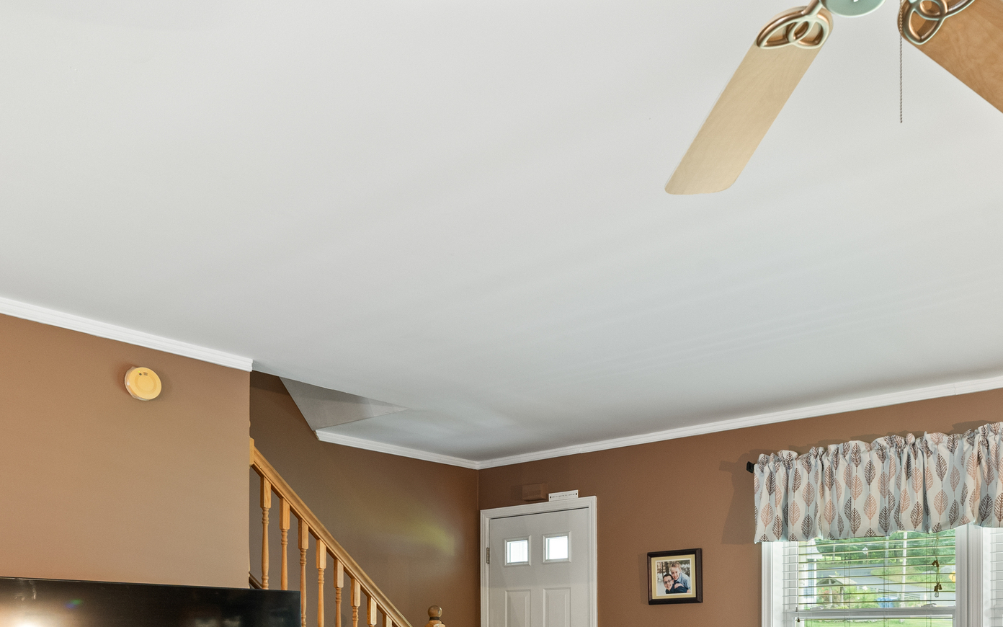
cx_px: 685
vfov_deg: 32.4
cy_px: 636
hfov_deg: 52.8
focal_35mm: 36
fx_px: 984
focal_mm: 16
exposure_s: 1.3
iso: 640
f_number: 8
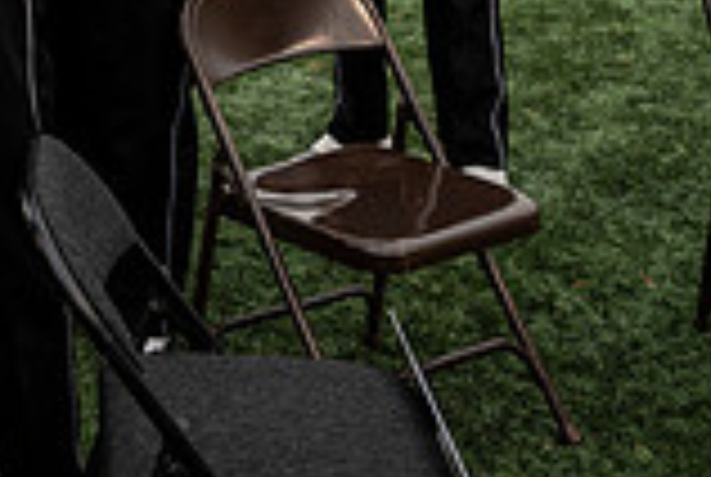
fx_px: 1741
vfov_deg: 14.1
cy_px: -335
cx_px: -220
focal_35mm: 88
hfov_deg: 20.9
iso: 100
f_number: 2.8
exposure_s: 1/500
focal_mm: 24
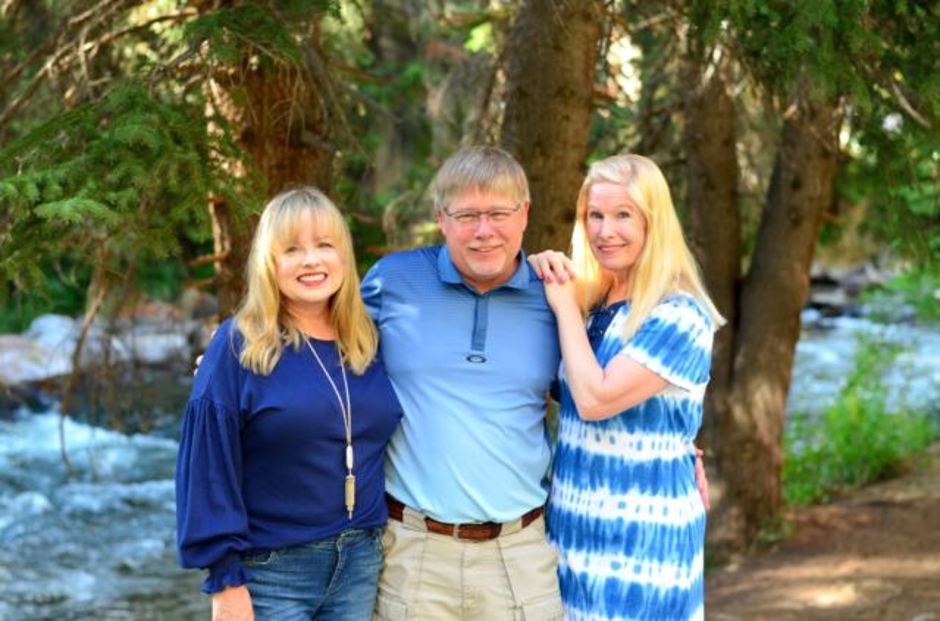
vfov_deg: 18.1
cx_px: 470
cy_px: 310
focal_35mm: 75
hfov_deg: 27.1
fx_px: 1953
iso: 100
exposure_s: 1/80
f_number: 2.8
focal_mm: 50
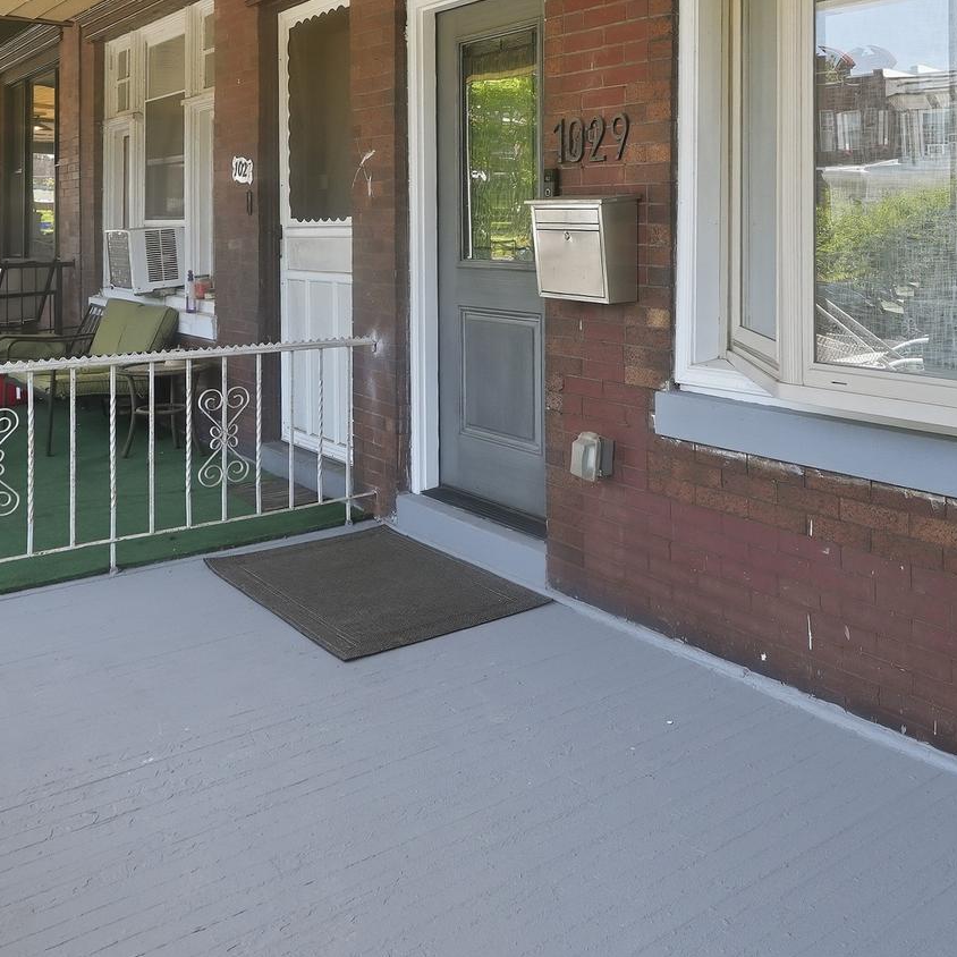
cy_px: 227
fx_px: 1032
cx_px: 617
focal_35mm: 33
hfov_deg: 49.1
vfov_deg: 47.7
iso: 400
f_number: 7.1
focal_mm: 16
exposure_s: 1/60
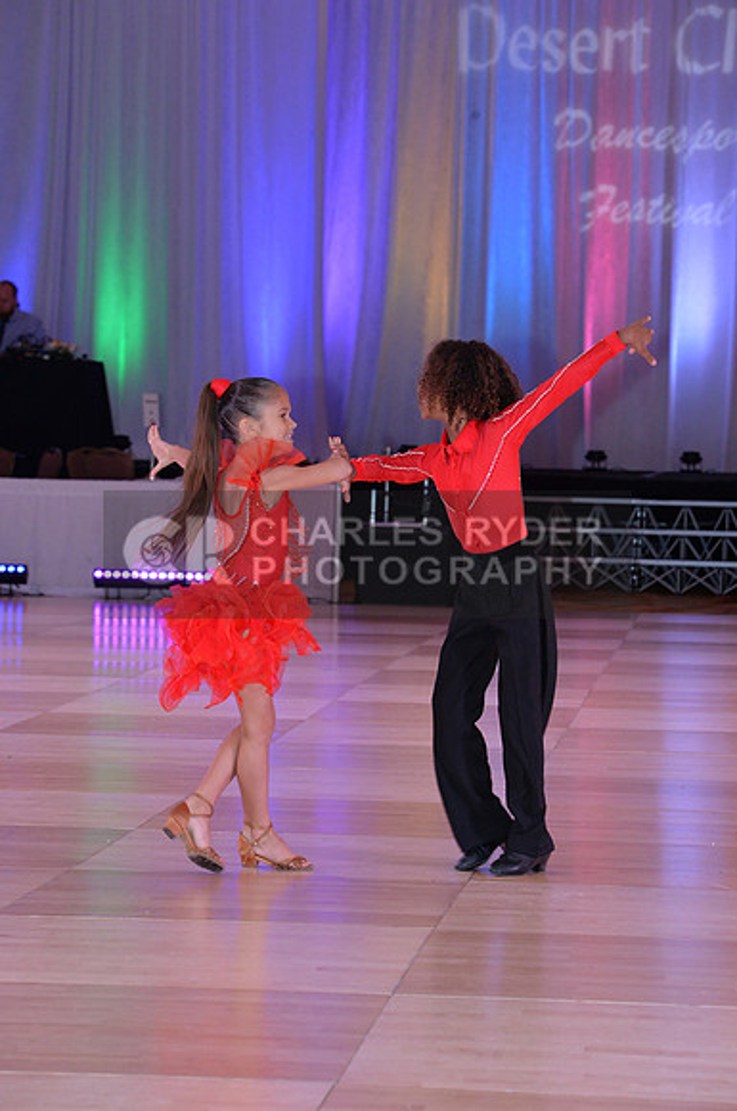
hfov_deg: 10.9
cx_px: 368
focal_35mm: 125
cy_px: 556
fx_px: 3850
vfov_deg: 16.4
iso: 2000
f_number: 7.1
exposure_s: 1/250
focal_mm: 125
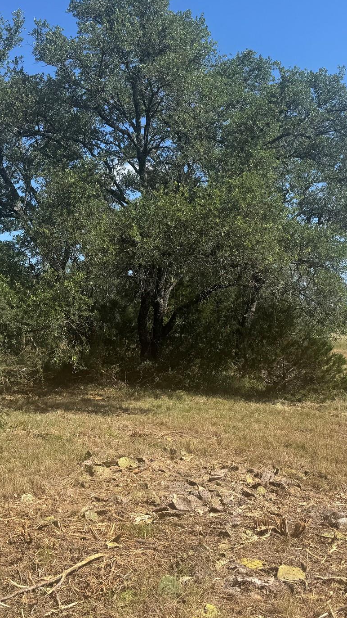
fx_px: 638
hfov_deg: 30.3
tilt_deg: +2.3
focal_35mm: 39
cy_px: 283
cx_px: 133
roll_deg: +0.0
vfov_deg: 51.6
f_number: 1.78
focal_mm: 6.76
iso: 80
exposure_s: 1/3096
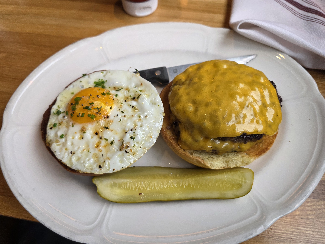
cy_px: 122
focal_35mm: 23
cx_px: 162
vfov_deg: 58.9
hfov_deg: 73.9
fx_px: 216
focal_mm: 6.3
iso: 200
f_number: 1.7
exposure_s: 1/120
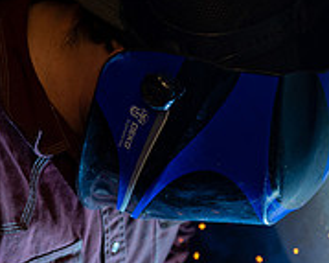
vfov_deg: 14.7
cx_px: 142
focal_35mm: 102
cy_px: 286
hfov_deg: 18.8
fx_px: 993
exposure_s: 1/320
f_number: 2.8
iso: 100
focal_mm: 33.5
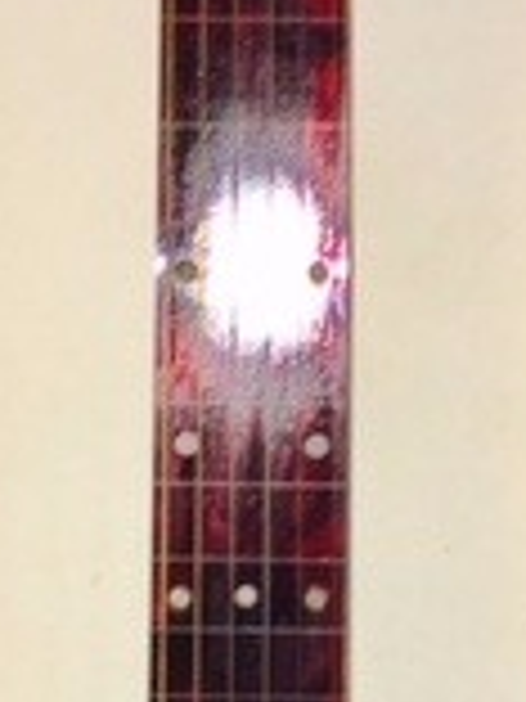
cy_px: 594
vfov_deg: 16.4
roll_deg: -1.8
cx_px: 234
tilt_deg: -7.9
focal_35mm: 119
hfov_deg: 12.4
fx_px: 2411
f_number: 2.2
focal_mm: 4.15
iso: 32
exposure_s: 1/20
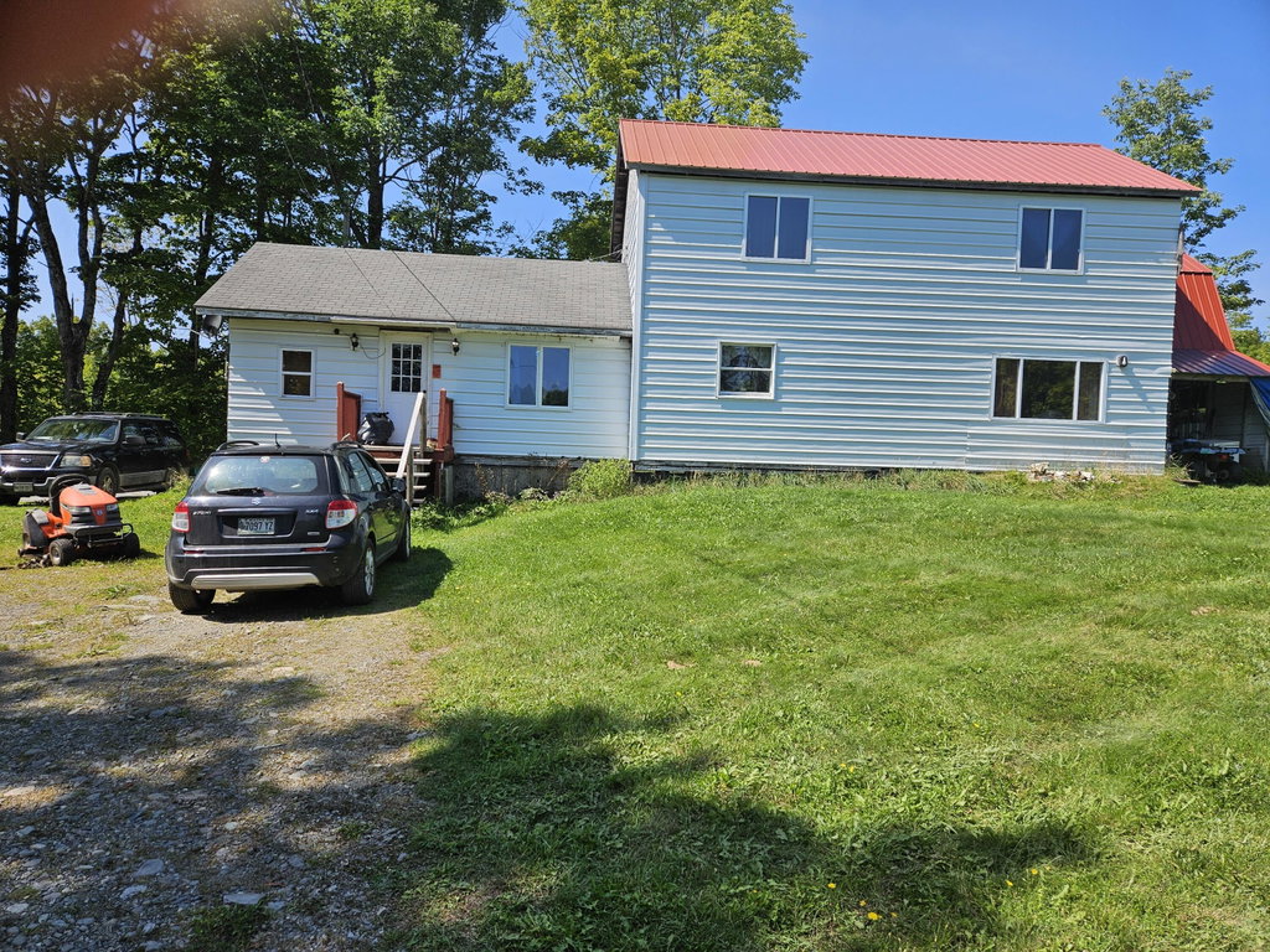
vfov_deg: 58.9
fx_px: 844
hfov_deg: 73.9
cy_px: 476
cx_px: 635
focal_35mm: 23
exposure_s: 1/1690
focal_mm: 5.4
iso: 32
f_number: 1.8
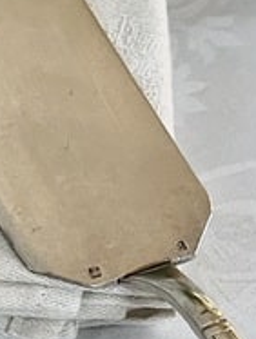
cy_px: 248
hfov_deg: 10.5
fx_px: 1395
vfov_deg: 13.8
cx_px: 62
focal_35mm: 142
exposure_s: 1/50
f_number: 1.5
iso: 200
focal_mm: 5.7
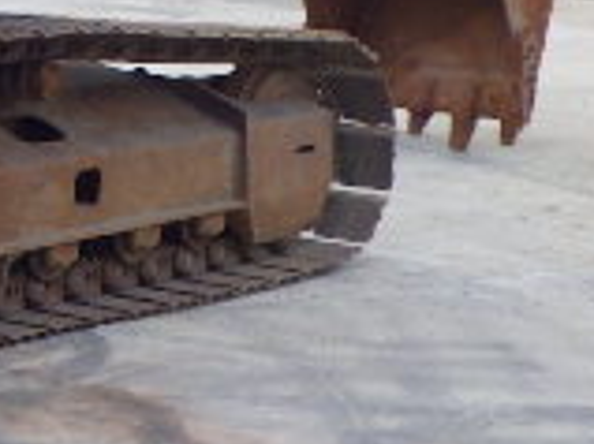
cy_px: -291
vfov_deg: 10.3
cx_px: -314
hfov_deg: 13.5
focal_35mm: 137
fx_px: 2349
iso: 250
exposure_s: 1/400
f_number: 4.6
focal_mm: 6.1
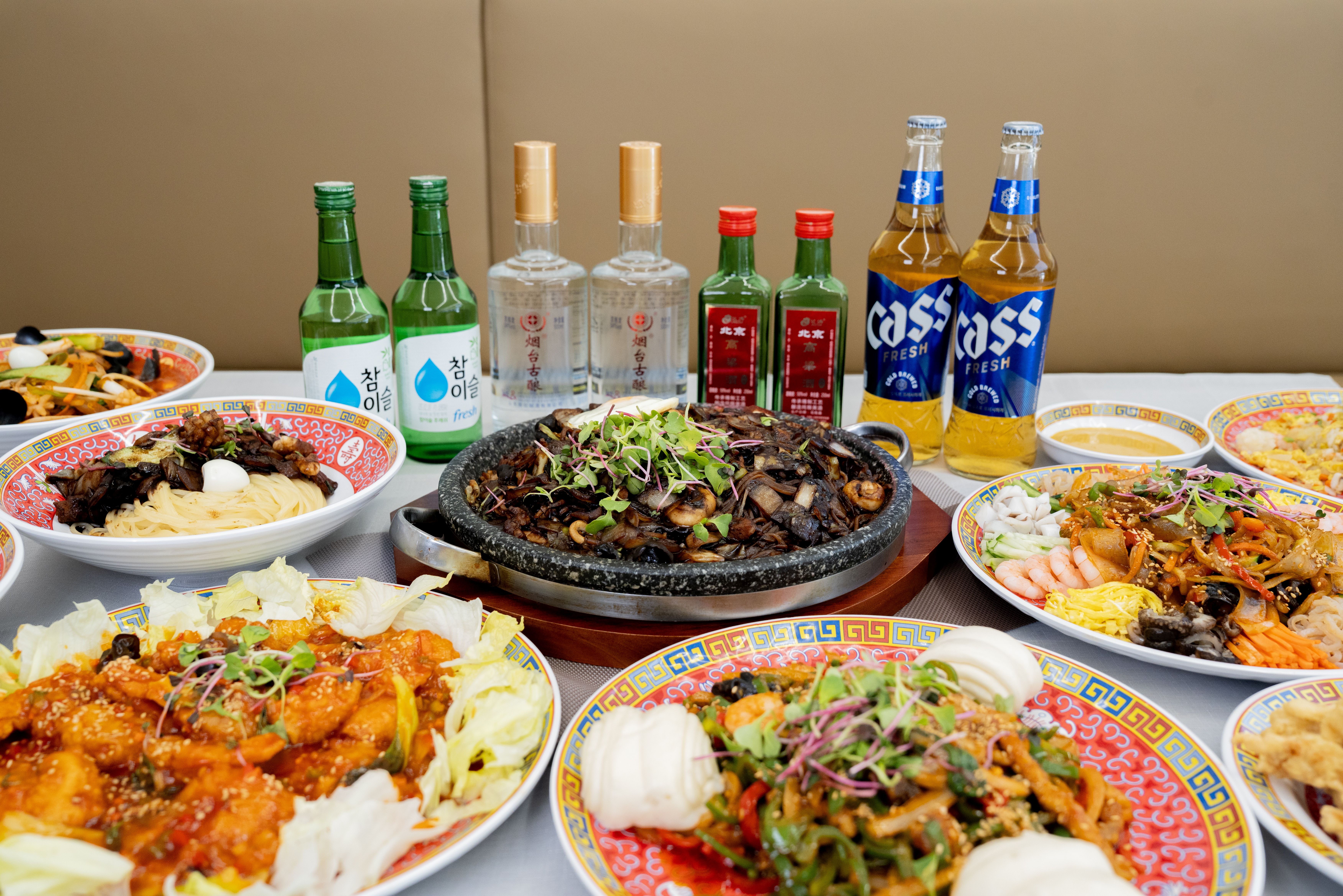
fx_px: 1268
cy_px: 448
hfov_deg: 55.8
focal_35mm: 34
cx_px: 672
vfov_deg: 38.9
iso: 1250
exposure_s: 1/250
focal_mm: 34
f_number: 5
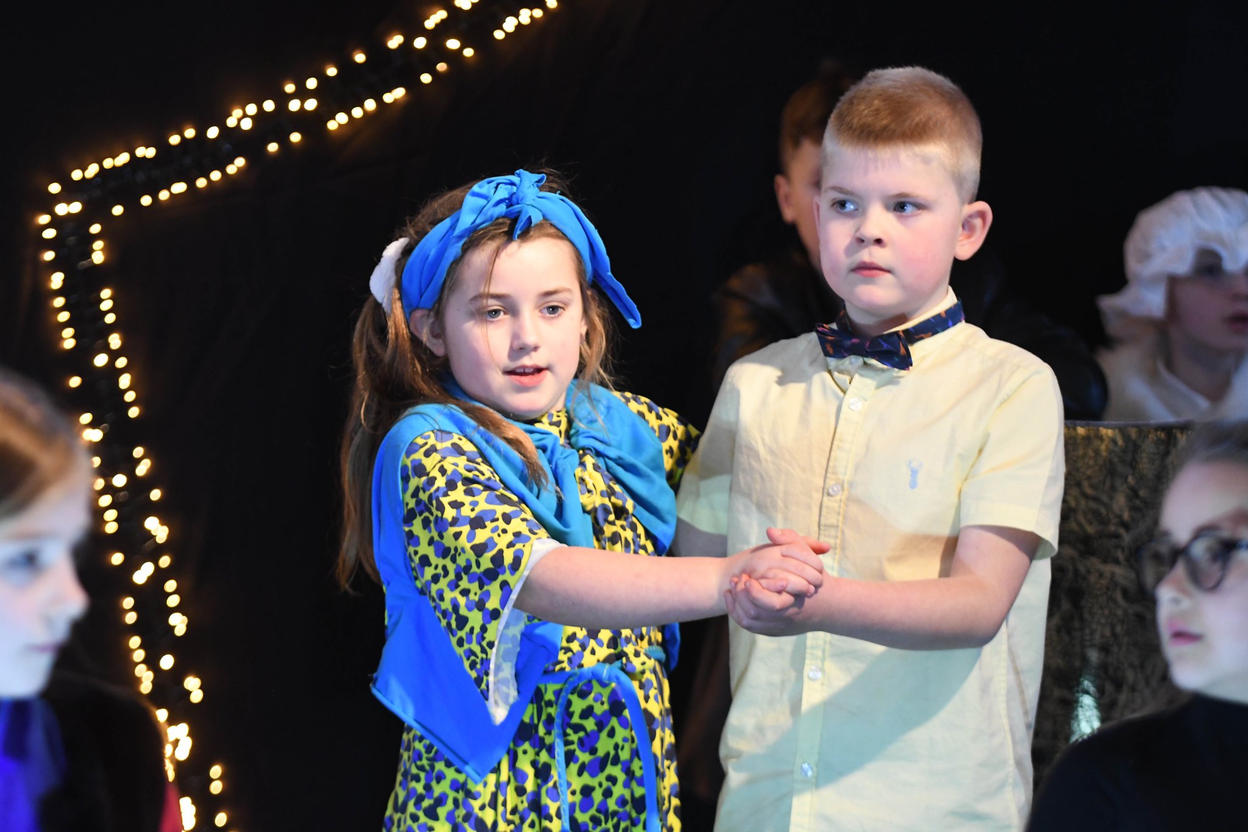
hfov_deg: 11.8
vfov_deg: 7.9
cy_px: 416
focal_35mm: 174
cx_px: 624
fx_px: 6031
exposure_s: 1/125
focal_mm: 116
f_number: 4.5
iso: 2500
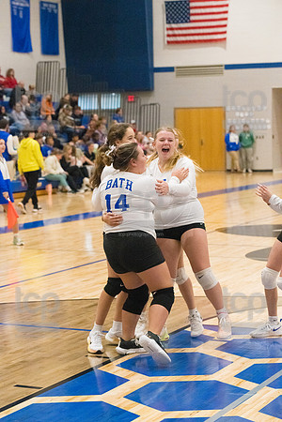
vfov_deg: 22.1
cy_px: 211
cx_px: 141
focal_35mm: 92
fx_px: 1081
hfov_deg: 14.9
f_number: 4.5
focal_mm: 92
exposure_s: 1/1600
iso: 10000
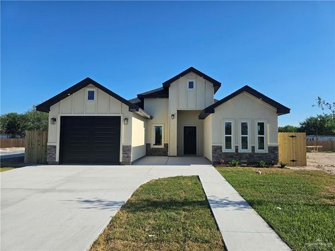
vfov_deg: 58.9
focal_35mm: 23
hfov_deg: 73.9
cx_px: 168
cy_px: 126
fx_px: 223
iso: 10
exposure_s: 1/952
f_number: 1.7
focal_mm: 6.3
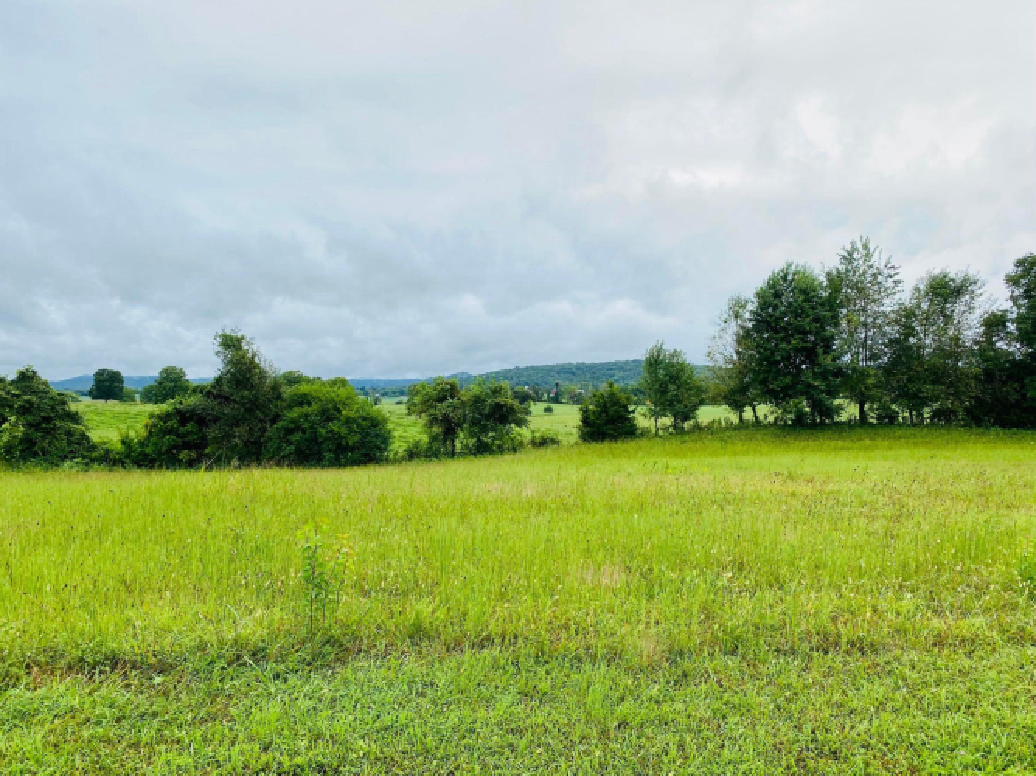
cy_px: 388
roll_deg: -0.5
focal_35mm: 26
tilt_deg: +0.2
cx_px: 518
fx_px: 778
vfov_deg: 53.0
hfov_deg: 67.3
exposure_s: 1/782
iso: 32
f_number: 1.8
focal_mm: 4.25
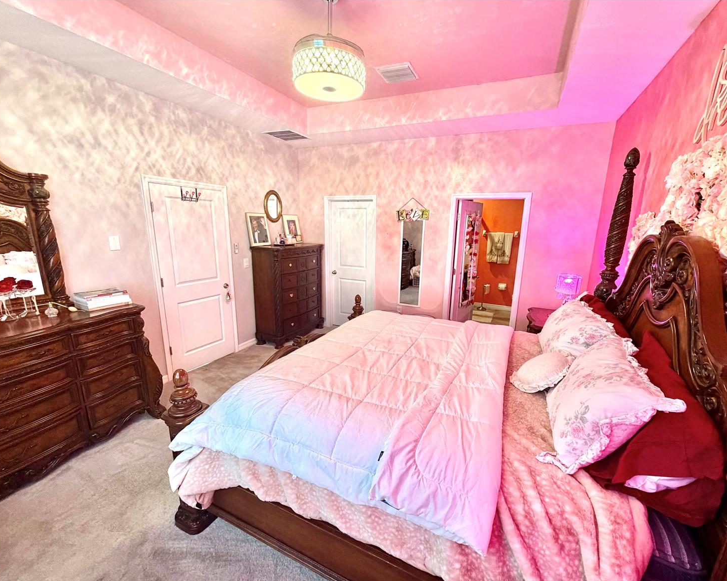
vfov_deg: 84.0
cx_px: 376
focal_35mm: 15
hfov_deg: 96.8
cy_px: 297
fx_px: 323
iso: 250
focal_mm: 2.22
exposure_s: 1/60
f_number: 2.2
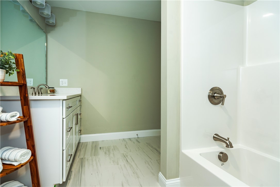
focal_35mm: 16
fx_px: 124
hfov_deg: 96.7
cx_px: 140
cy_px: 94
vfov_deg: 73.7
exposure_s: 1/2.5
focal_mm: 16
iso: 100
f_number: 6.3
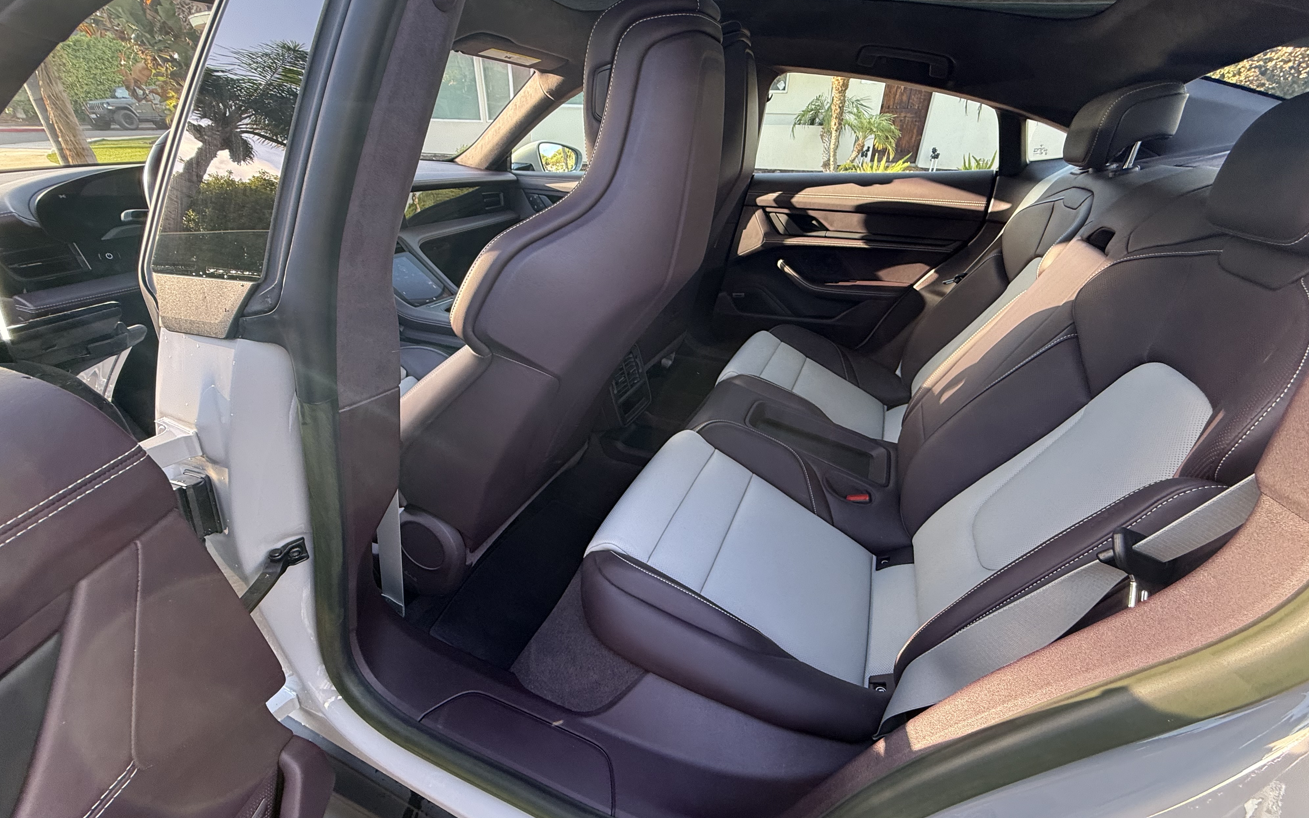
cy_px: 397
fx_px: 535
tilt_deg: -28.0
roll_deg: -2.3
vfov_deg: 74.8
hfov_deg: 101.5
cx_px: 651
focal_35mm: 15
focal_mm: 2.22
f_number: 2.2
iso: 100
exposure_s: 1/99
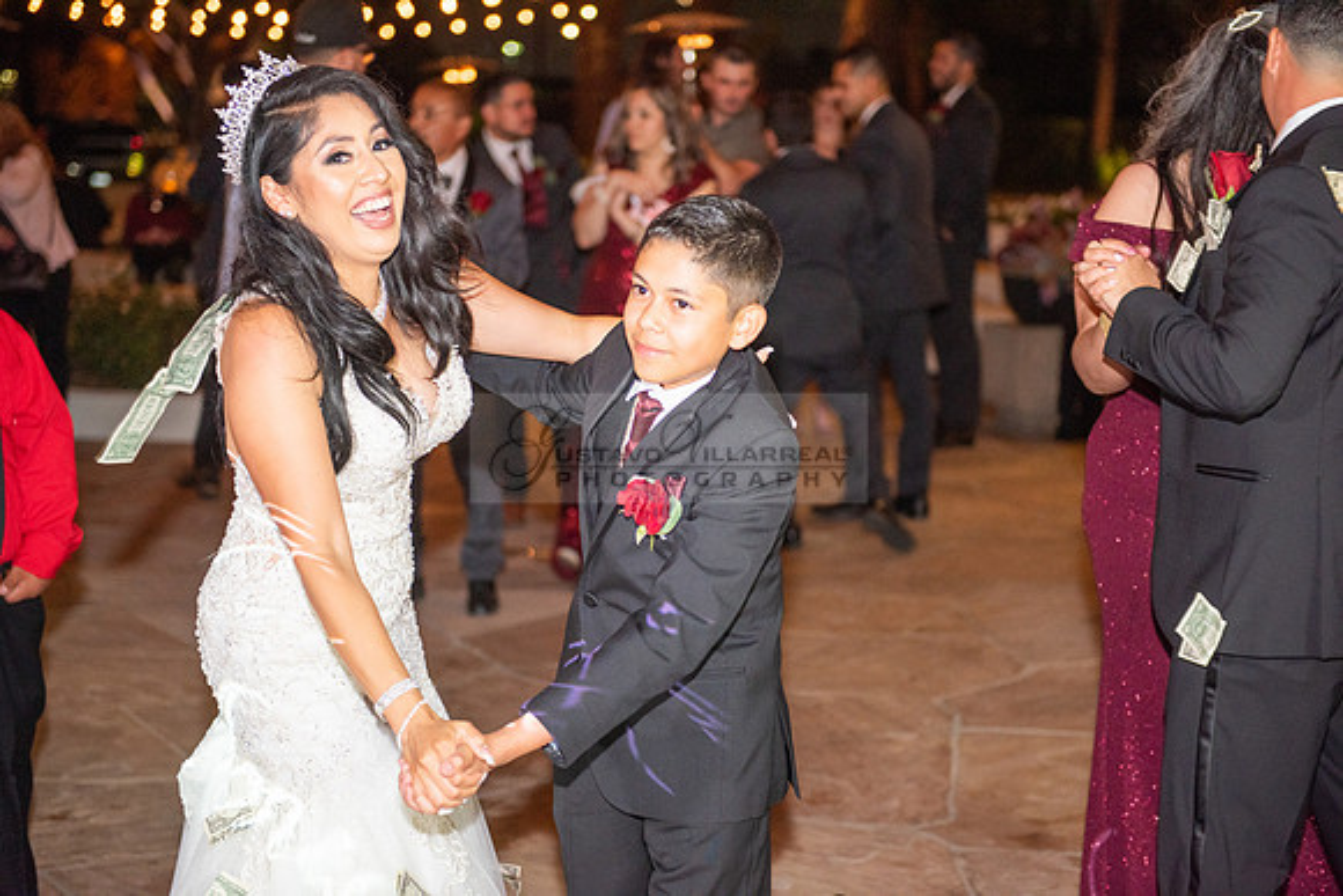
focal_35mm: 62
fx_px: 2313
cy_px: 448
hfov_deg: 32.4
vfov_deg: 21.9
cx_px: 672
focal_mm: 62
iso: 1250
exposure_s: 1/125
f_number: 2.8
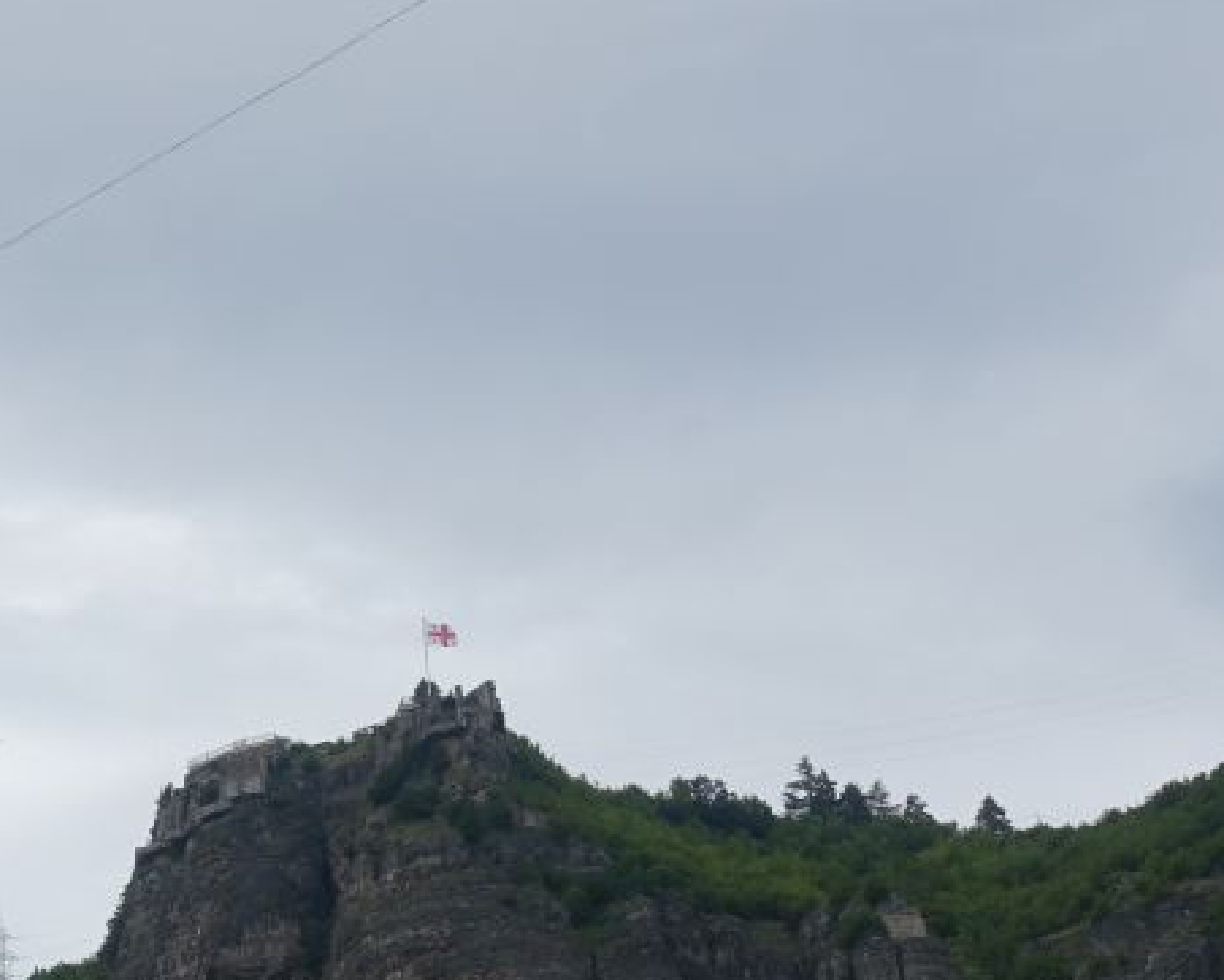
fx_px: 3189
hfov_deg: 20.9
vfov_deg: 17.4
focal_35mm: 88
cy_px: 717
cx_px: -57
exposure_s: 1/800
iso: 125
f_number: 5.6
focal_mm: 11.45
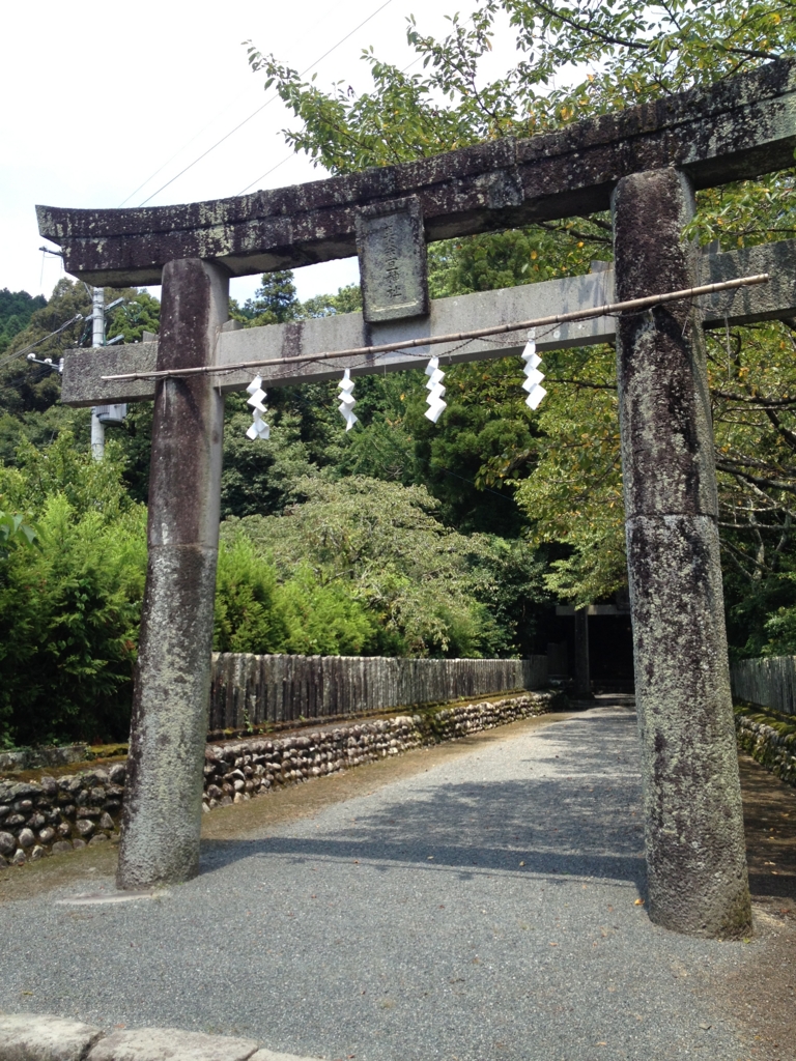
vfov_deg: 52.6
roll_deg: +0.3
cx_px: 398
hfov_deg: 40.7
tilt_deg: +7.1
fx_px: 1073
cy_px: 530
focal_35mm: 35
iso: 50
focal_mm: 4.28
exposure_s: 1/657
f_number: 2.4
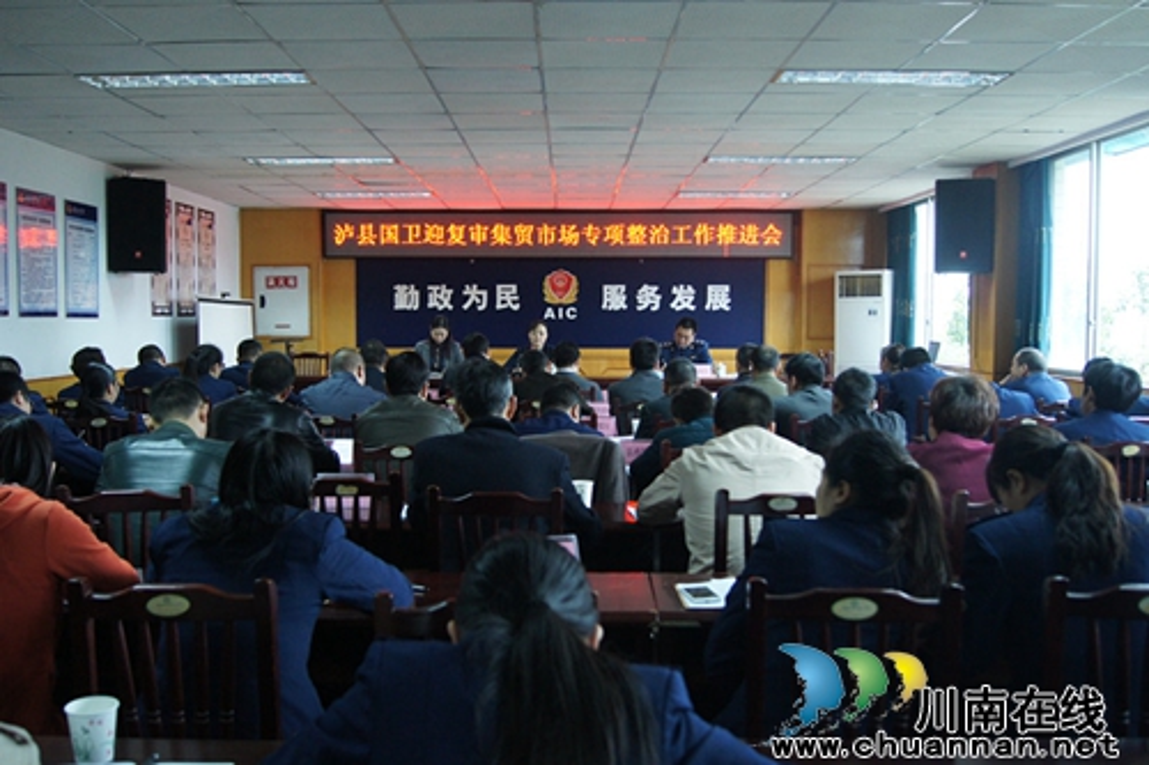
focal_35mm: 33
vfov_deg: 39.9
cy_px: 382
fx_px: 1053
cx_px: 574
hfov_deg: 57.2
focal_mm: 22
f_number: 4
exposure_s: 1/40
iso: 1250
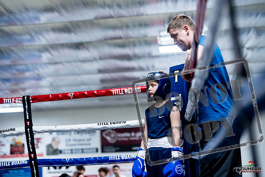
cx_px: 132
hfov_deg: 28.8
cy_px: 88
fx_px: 515
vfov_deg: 19.5
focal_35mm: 70
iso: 3200
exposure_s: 1/800
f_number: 2
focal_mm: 70
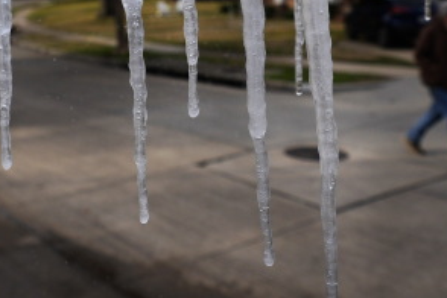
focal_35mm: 49
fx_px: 608
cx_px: 169
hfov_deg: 40.1
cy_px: -4
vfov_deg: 26.0
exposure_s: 1/2500
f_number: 3.5
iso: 250
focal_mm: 16
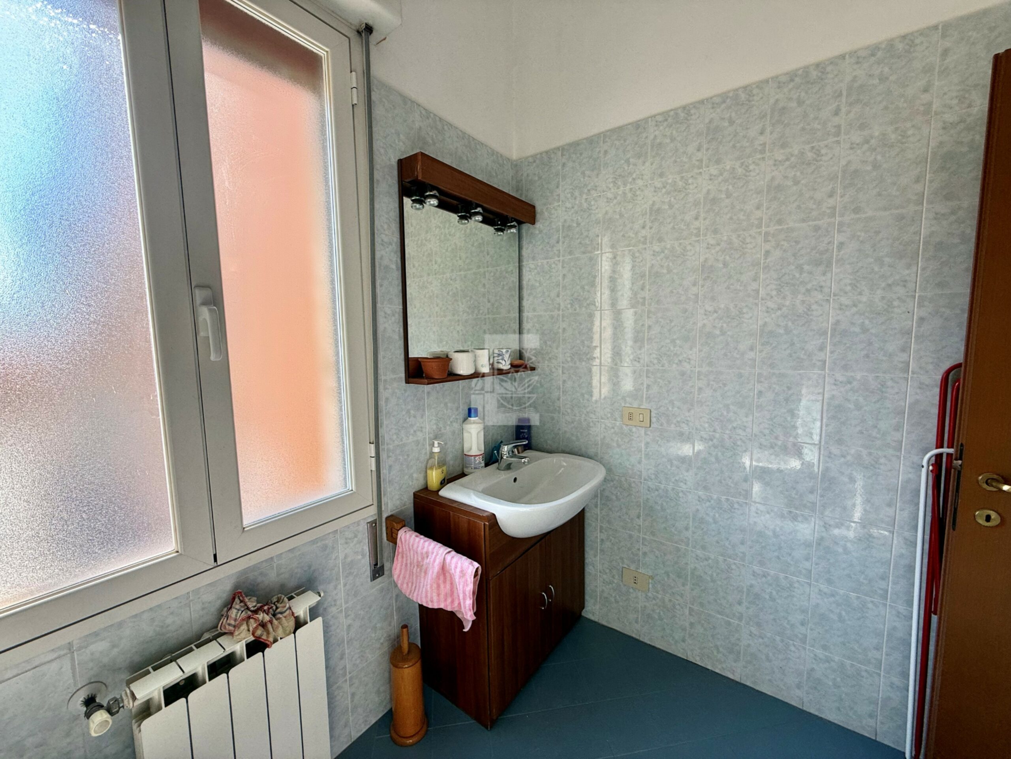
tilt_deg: -5.9
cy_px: 380
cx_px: 506
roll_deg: +1.0
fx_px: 409
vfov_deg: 85.7
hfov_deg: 102.1
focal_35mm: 14
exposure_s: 1/99
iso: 50
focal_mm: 2.22
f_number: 2.2
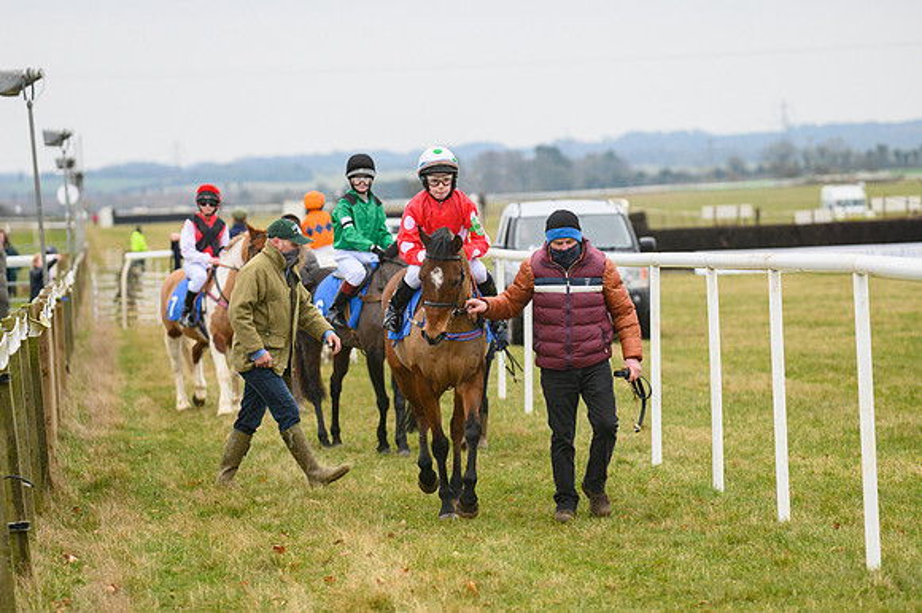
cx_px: 461
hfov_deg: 13.3
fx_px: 3967
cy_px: 306
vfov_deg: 8.8
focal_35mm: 155
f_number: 5
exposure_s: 1/2000
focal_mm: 155
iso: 1000
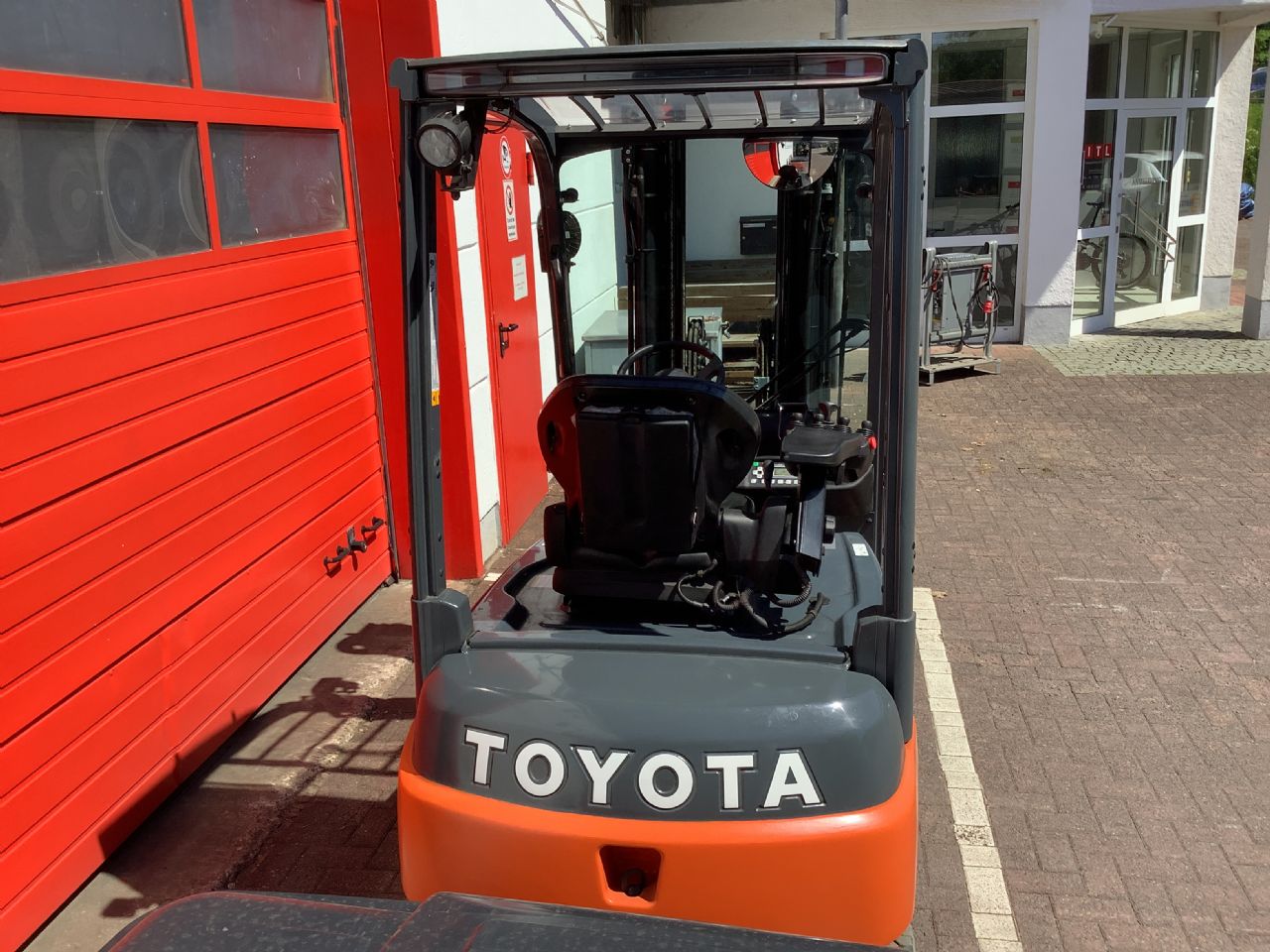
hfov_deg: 58.4
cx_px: 635
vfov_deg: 45.4
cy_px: 476
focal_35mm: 31
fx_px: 1137
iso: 25
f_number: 2.4
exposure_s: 1/849
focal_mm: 3.3
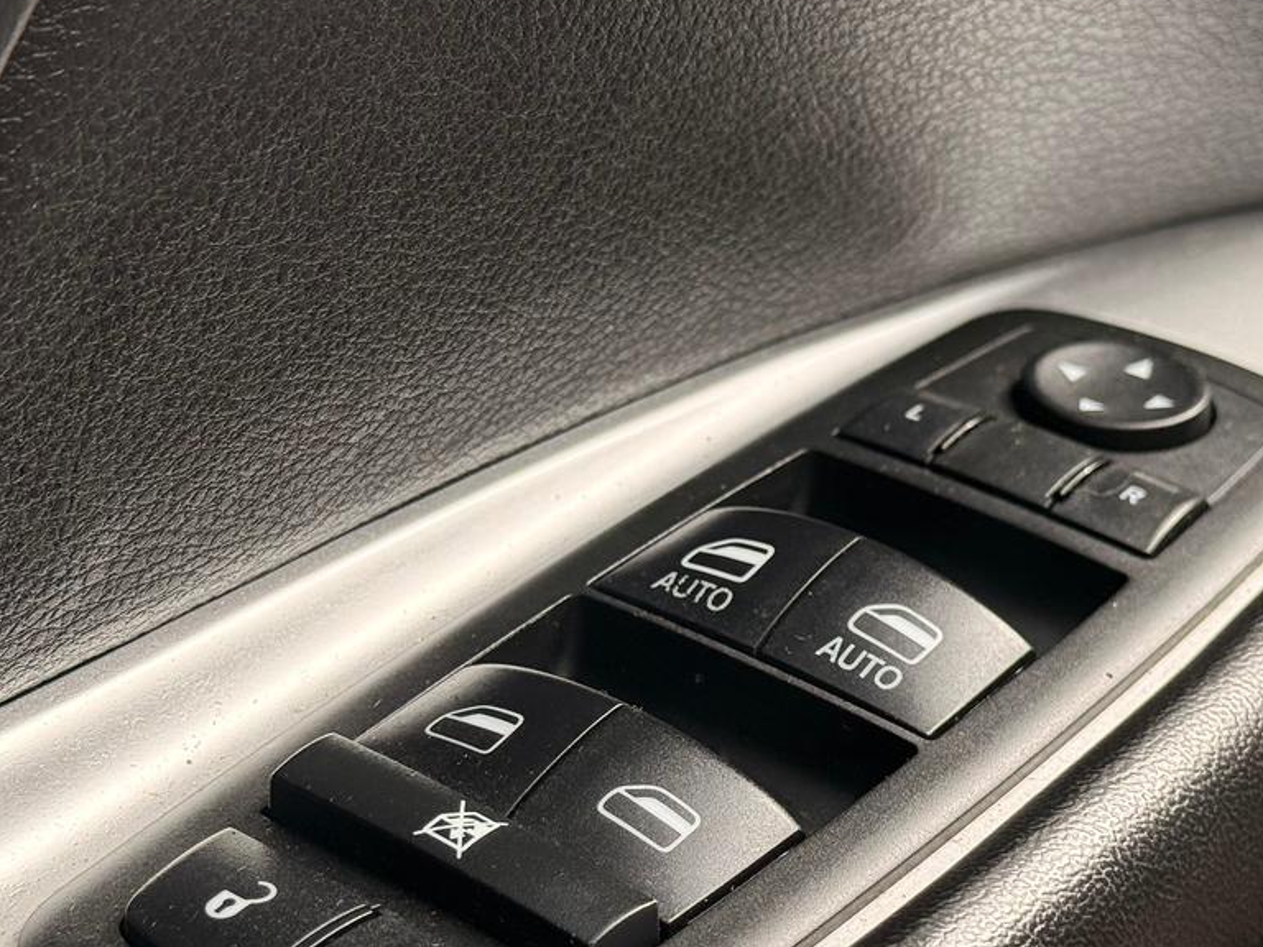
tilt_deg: -30.6
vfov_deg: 18.4
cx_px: 709
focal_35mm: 80
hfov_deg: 24.4
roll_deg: -1.3
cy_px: 554
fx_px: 2919
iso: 100
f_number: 1.78
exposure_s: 1/227
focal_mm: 6.76
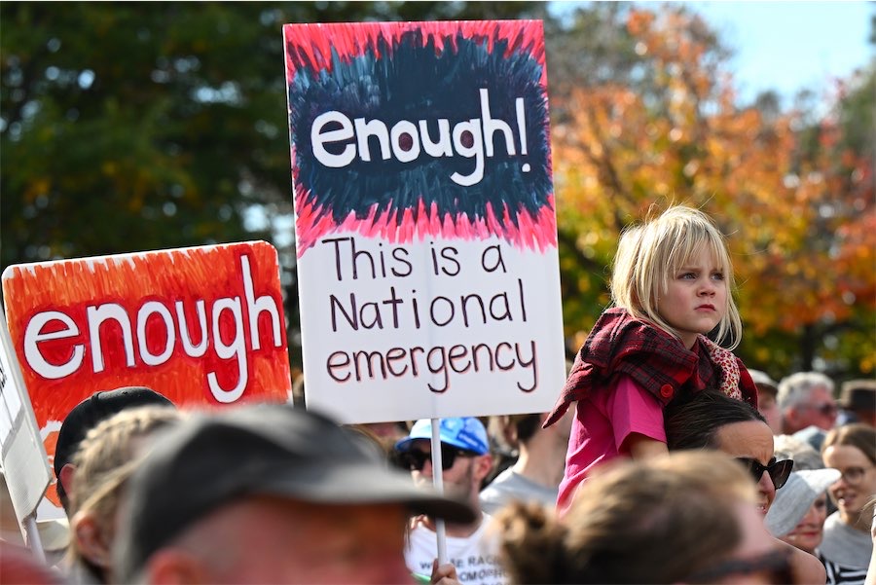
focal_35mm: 92
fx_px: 2240
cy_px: 292
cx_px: 438
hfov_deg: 22.1
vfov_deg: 14.9
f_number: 4
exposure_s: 1/2000
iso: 400
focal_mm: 92
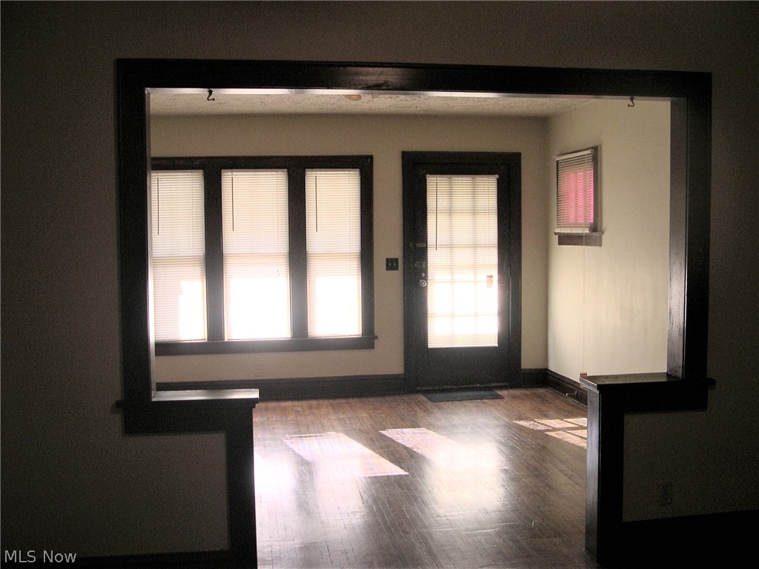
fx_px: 833
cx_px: 380
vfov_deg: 37.7
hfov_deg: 49.0
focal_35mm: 38
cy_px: 284
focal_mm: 8
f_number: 2.8
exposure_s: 1/82.3
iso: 100
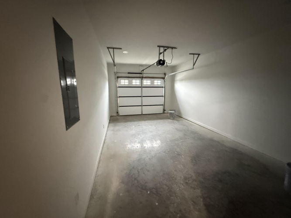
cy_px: 109
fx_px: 118
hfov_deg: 102.1
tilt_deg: -9.9
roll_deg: +1.6
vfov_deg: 85.7
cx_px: 146
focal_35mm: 14
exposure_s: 1/60
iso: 1250
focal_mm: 2.22
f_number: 2.2
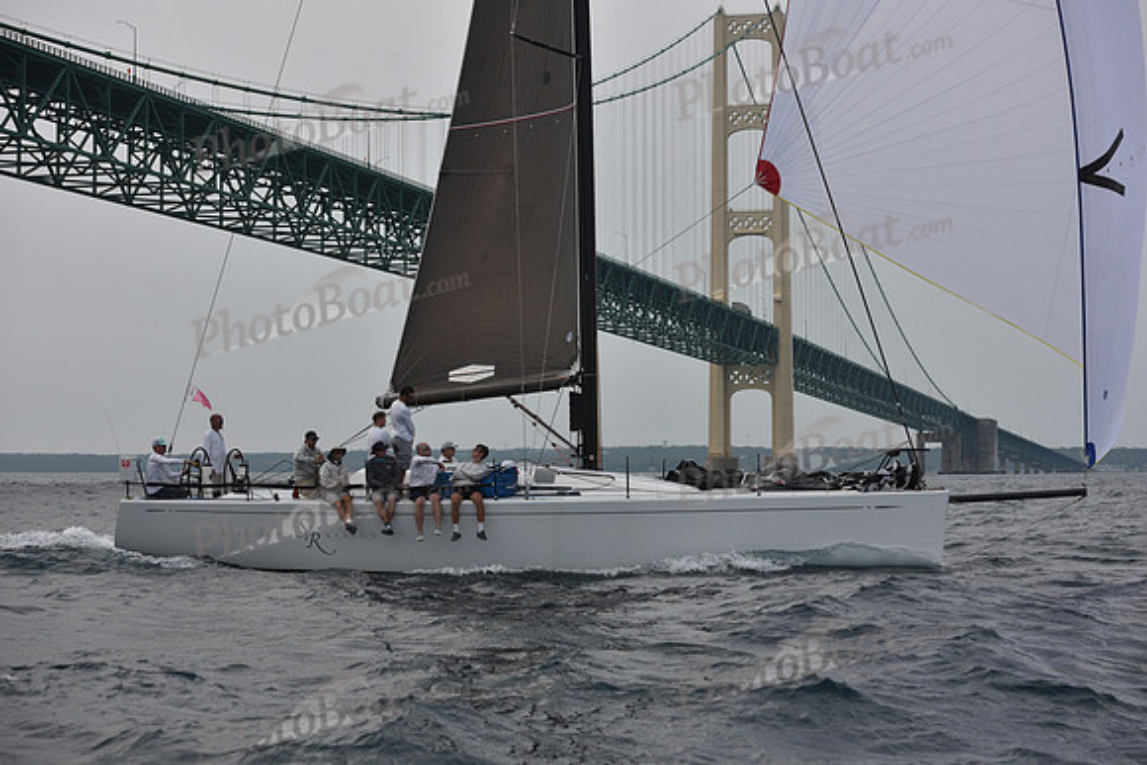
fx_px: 2231
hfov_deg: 28.8
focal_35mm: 70
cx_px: 574
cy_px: 382
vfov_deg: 19.5
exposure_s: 1/1000
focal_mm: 70
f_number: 5
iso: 250
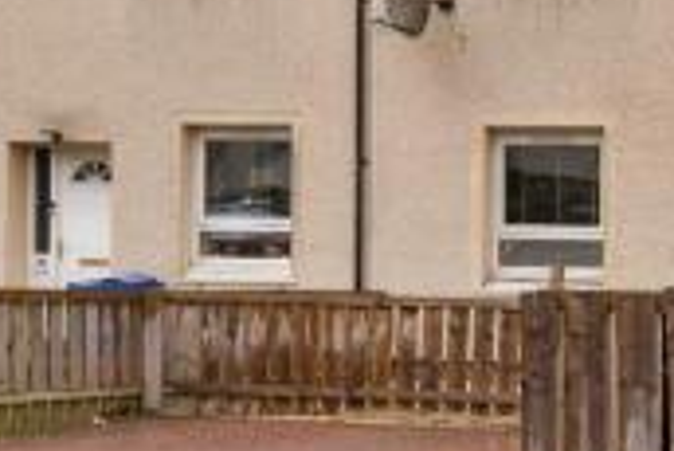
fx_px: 1761
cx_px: 619
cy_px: 57
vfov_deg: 14.5
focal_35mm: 94
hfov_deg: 21.2
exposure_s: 1/640
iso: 200
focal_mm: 34
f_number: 5.6
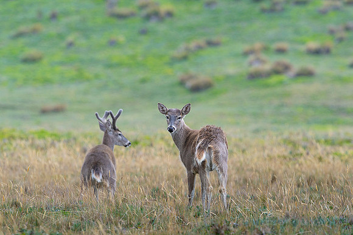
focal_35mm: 500
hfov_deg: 4.1
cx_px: 176
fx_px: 4900
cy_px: 118
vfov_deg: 2.7
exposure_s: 1/400
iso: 320
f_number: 7.1
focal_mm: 500
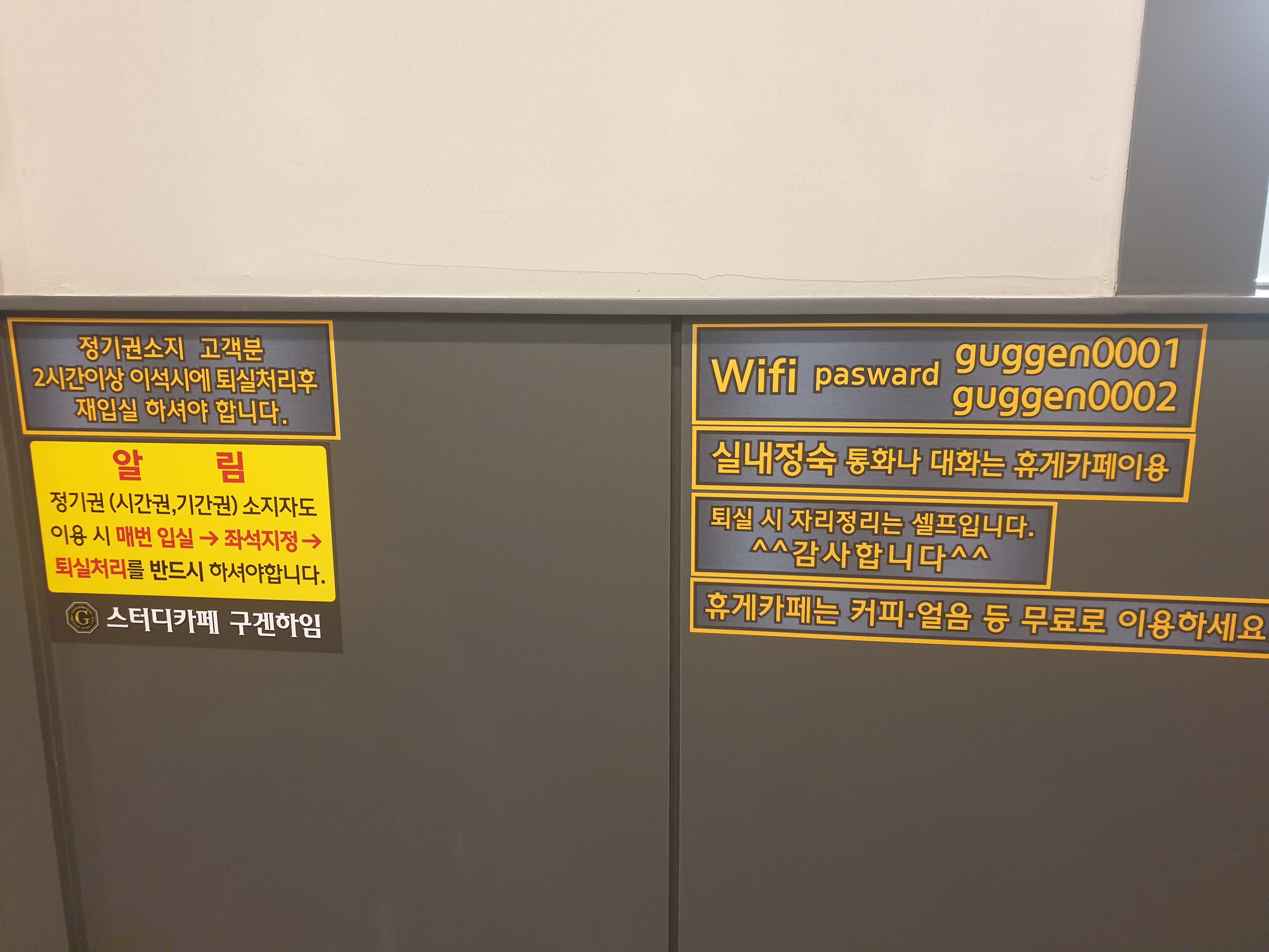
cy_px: 476
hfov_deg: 67.3
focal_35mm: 26
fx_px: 953
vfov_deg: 53.1
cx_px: 634
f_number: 1.5
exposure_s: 1/20
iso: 320
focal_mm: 4.3
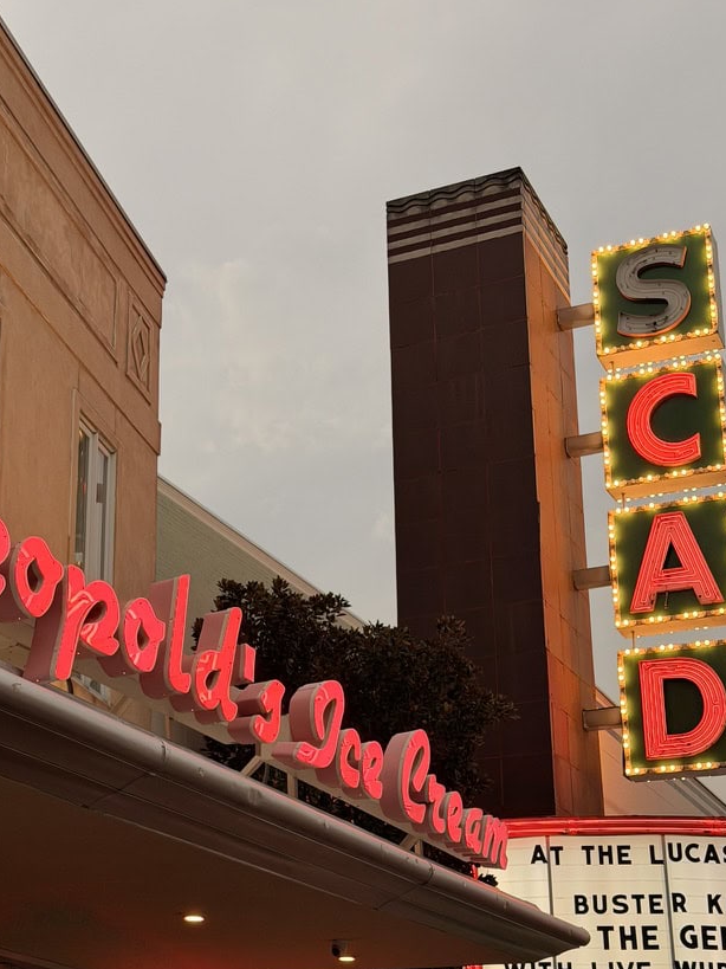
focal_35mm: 60
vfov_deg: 32.1
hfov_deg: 24.4
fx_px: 1678
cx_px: 296
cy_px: 580
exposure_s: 1/120
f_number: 1.8
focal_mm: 6.8
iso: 64
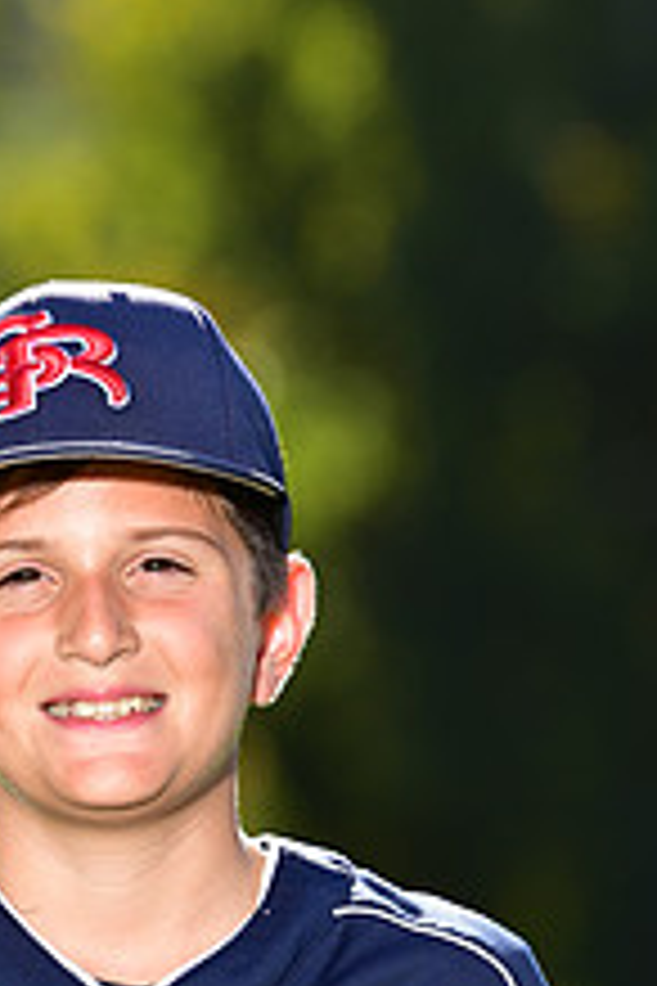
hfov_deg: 2.6
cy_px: 1207
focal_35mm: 529
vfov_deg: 3.9
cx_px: 133
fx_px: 14480
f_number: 5
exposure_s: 1/250
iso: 80
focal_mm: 200
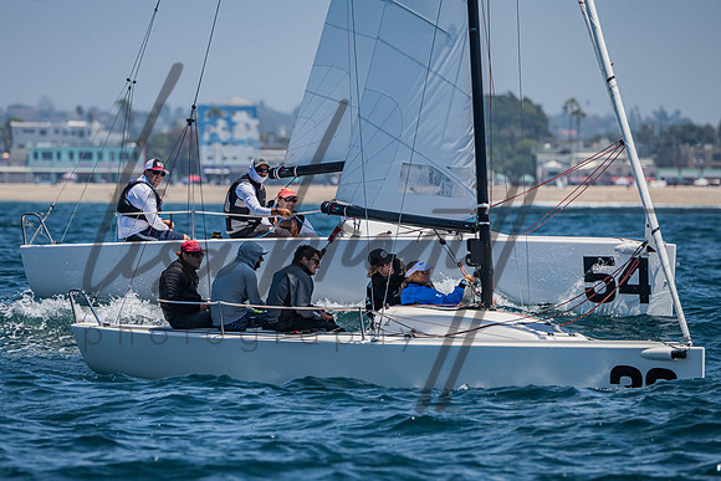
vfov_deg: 3.2
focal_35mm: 434
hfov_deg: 4.7
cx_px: 340
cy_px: 287
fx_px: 8694
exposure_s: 1/2000
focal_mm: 360
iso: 400
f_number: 6.3
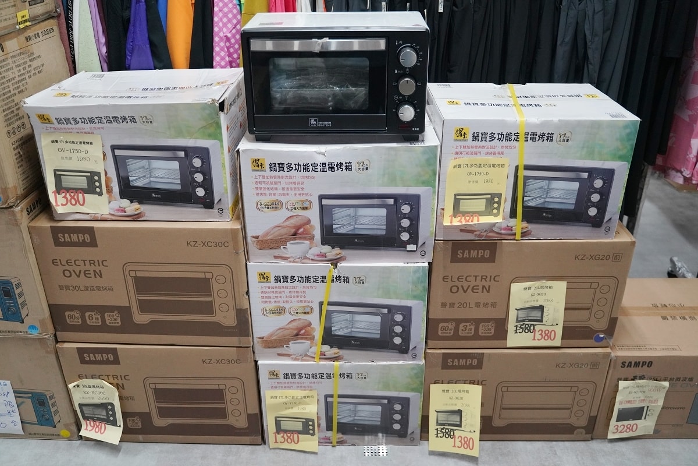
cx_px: 349
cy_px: 233
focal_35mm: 32
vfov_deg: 41.1
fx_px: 620
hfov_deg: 58.7
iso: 4000
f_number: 2.8
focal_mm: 32
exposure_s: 1/160
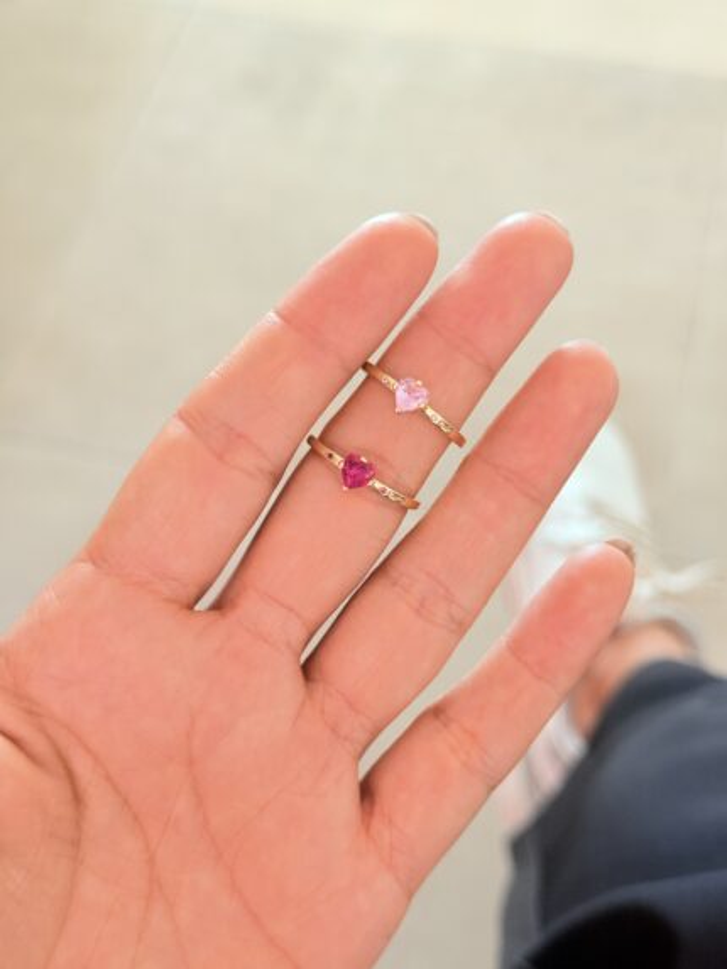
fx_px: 1344
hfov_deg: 30.3
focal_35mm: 48
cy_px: 484
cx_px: 364
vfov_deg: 39.6
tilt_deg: -54.1
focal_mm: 6.76
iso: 250
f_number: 1.78
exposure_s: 1/60
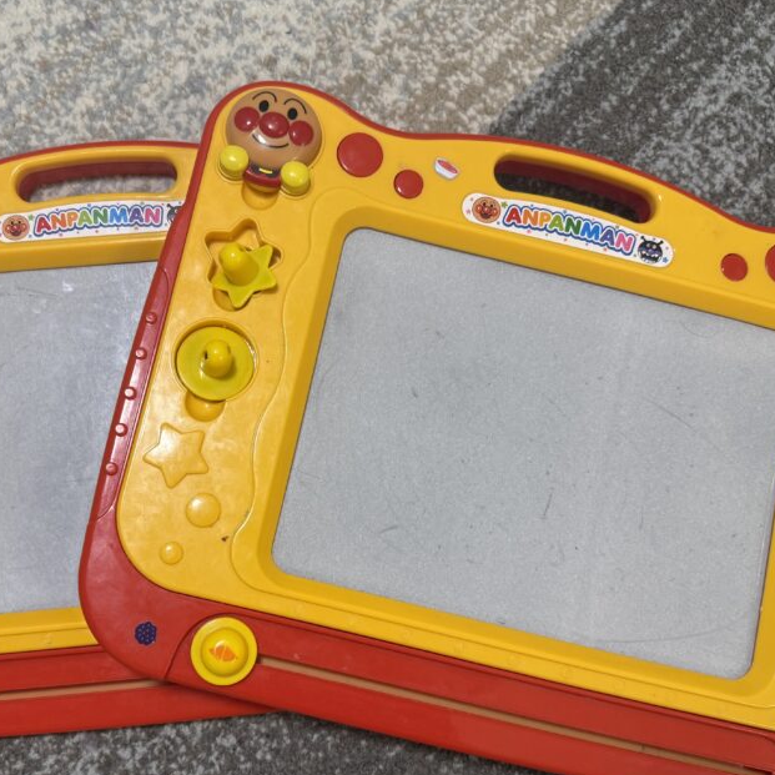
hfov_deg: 46.9
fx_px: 887
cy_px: 453
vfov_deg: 47.0
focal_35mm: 35
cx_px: 306
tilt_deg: -82.9
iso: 160
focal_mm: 6.76
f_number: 1.78
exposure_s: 1/100
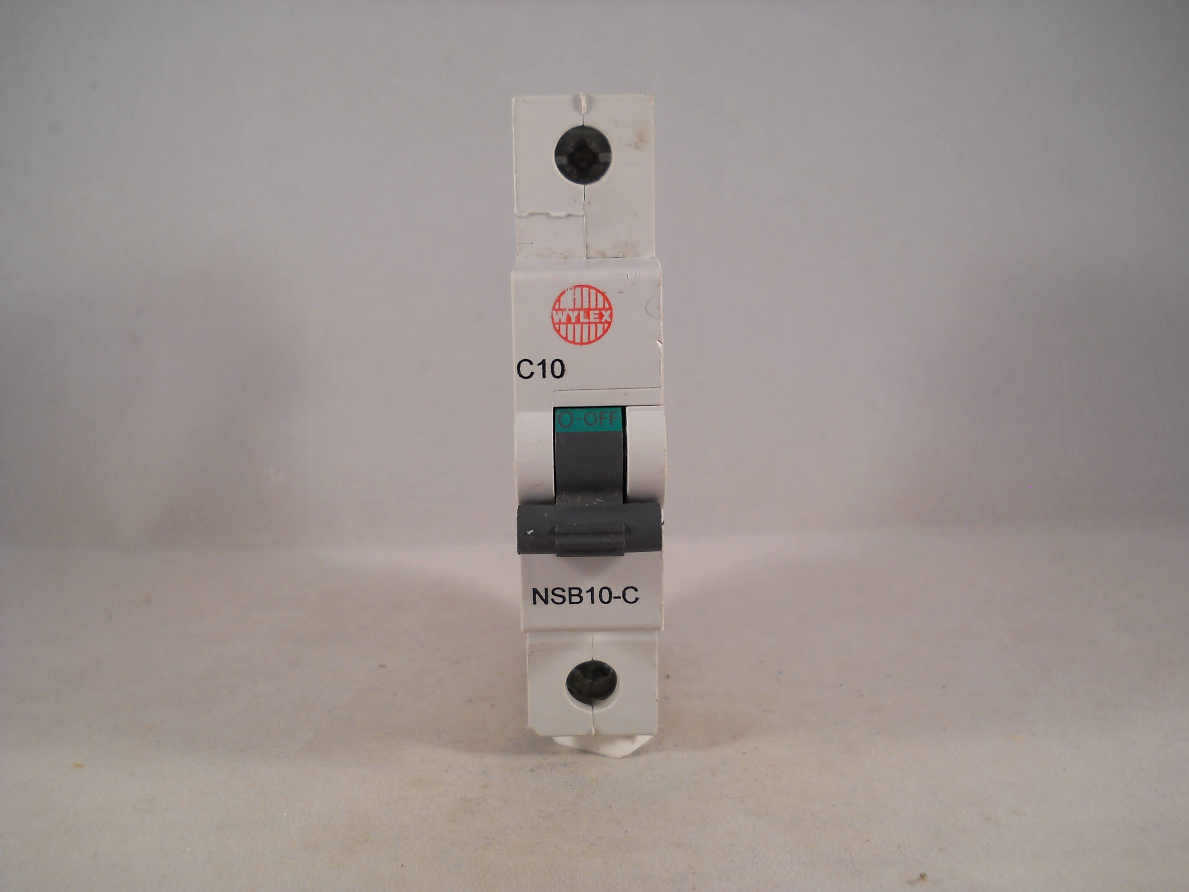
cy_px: 446
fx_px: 1408
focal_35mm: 41
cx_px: 594
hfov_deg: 45.8
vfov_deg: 35.1
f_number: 3.1
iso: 80
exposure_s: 1/30
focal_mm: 6.7
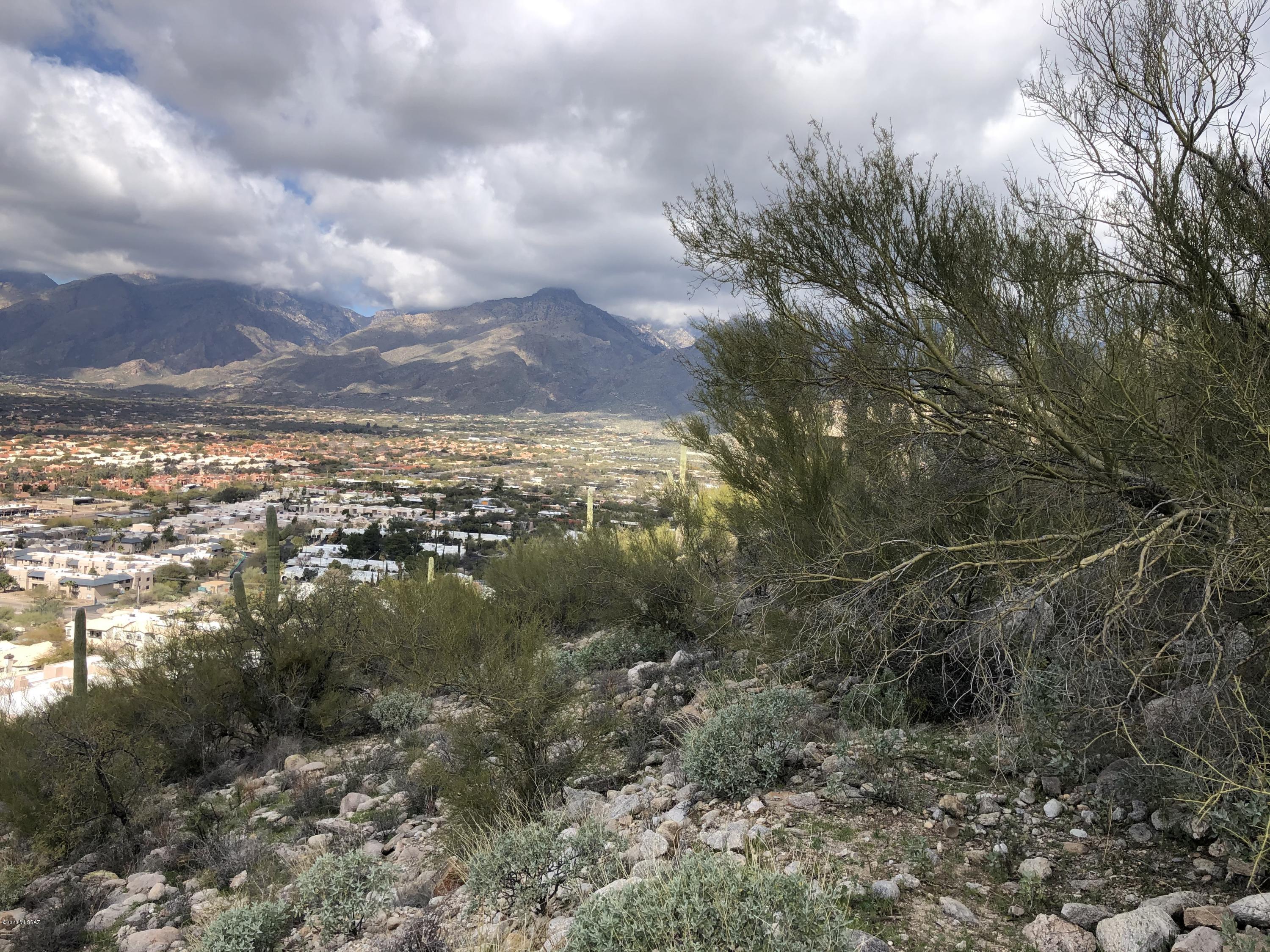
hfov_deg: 63.4
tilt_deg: -1.5
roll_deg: -2.2
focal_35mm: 28
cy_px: 476
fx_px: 1027
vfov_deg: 49.7
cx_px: 635
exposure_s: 1/1779
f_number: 1.8
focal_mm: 4
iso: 20
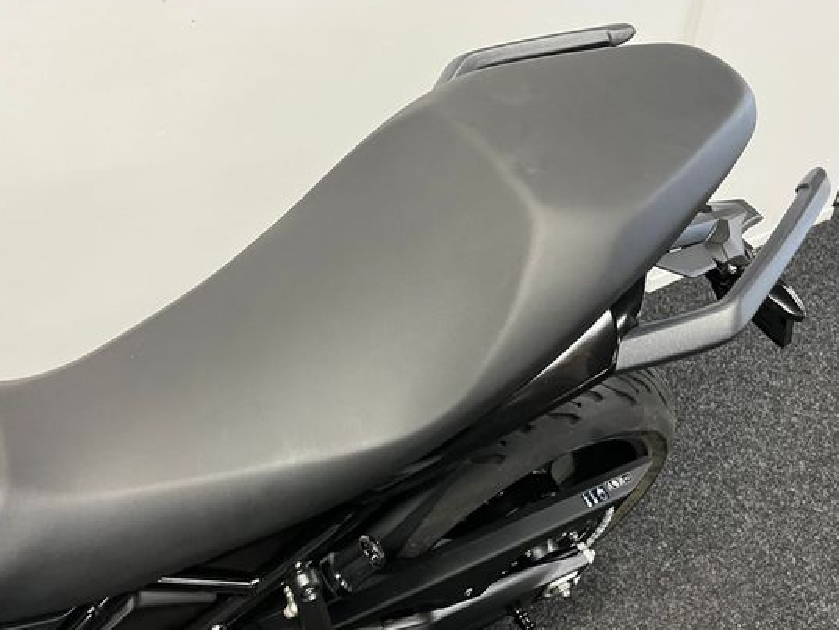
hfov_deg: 58.3
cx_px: 431
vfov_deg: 45.4
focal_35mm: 31
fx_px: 752
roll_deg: +1.1
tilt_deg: -38.7
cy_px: 333
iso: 200
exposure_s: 1/50
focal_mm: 5.1
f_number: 1.6
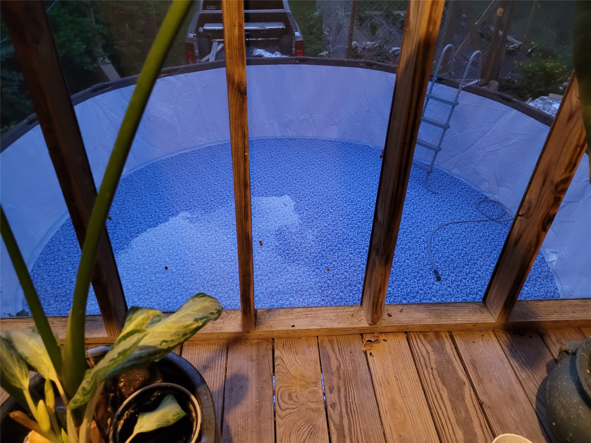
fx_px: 444
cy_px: 222
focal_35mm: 26
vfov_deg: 53.1
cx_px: 296
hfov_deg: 67.3
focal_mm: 5.4
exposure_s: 1/24
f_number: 1.8
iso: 800
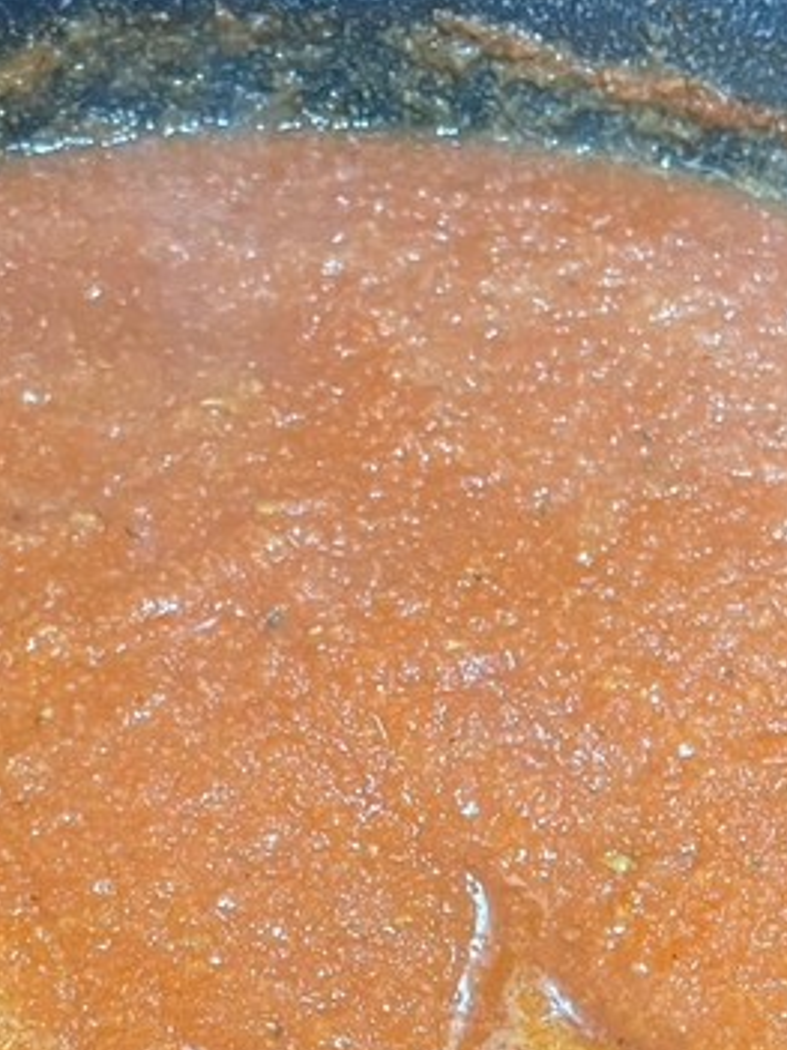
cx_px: 286
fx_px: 2396
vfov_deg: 23.8
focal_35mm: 79
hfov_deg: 18.6
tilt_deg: -53.7
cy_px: 1026
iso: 160
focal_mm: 4.2
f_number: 1.6
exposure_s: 1/50
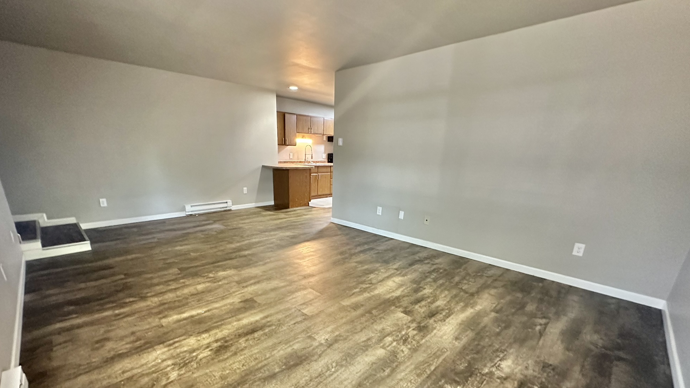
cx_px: 332
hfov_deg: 99.3
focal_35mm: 16
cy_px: 237
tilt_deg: -15.6
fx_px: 293
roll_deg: -1.7
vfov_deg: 66.3
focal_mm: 2.22
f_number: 2.2
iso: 1000
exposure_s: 1/60
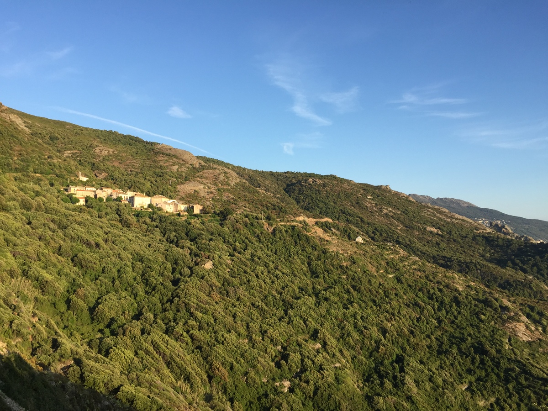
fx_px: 459
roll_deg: -1.1
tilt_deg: +3.8
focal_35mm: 29
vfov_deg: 48.2
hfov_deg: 61.7
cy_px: 206
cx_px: 274
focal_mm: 4.15
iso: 32
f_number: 2.2
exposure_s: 1/807
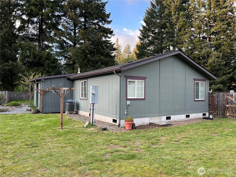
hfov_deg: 67.3
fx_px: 177
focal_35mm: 26
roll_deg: -1.2
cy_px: 88
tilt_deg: +0.2
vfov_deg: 53.1
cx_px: 118
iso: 40
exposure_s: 1/171
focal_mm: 5.7
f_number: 1.5
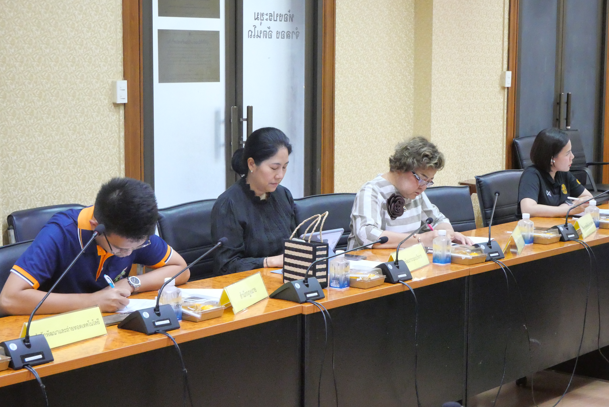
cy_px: 204
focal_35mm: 68
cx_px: 304
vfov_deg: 20.0
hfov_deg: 29.6
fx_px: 1151
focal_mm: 33
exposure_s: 1/40
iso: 6400
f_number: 5.6
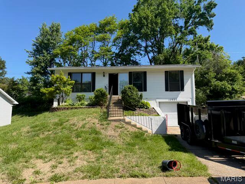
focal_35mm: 24
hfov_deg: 71.6
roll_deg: +0.7
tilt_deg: +10.2
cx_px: 122
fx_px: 170
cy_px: 92
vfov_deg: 56.8
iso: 80
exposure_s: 1/2801
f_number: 1.78
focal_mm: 6.76
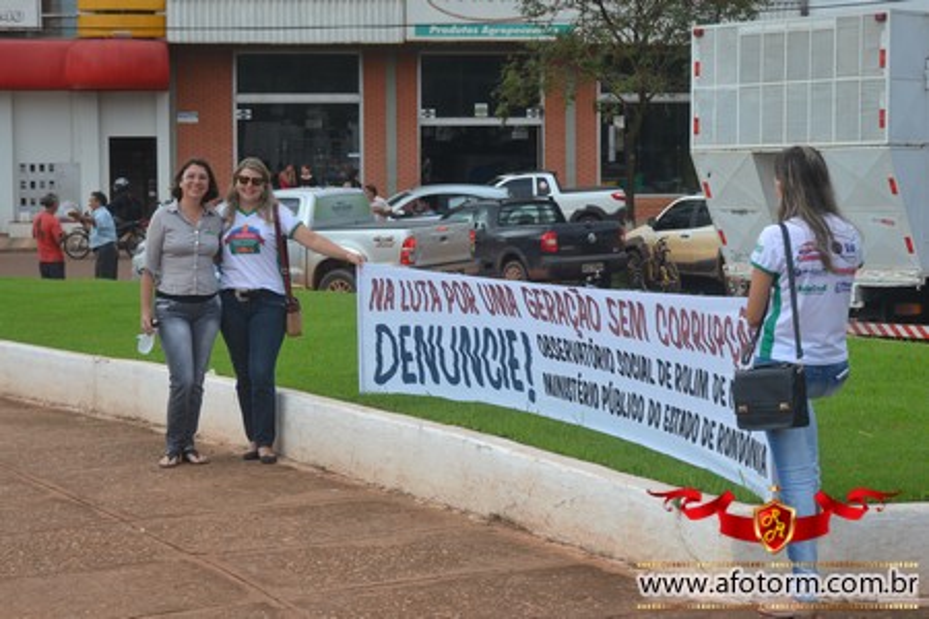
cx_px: 464
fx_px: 2013
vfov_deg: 17.5
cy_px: 310
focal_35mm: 78
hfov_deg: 26.0
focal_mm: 52
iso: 100
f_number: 8
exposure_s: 1/250
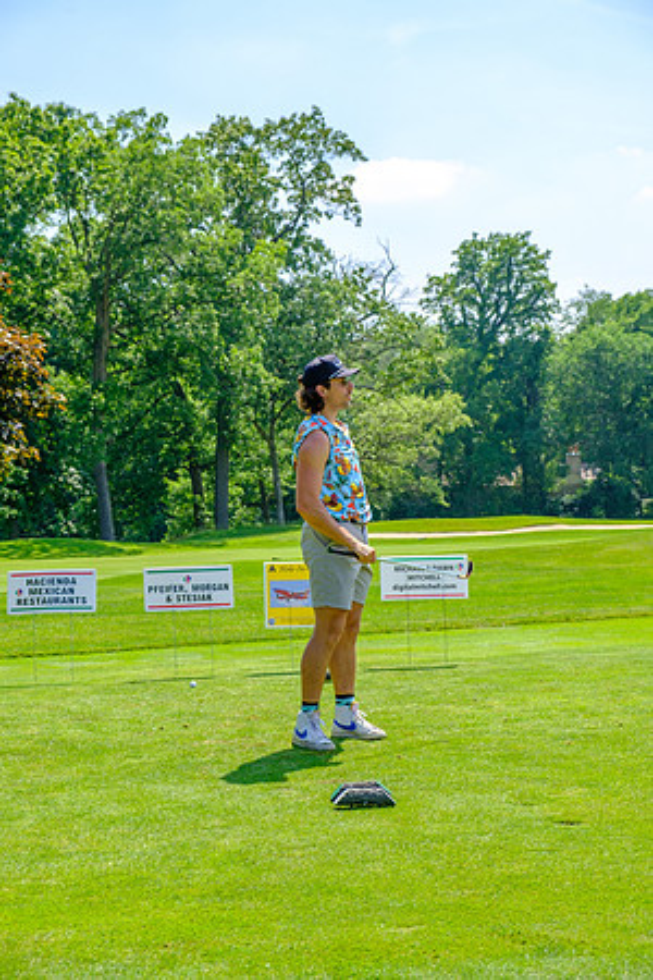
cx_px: 326
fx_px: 1741
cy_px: 490
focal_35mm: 64
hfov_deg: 21.2
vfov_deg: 31.4
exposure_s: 1/320
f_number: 5.6
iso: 200
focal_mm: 42.5
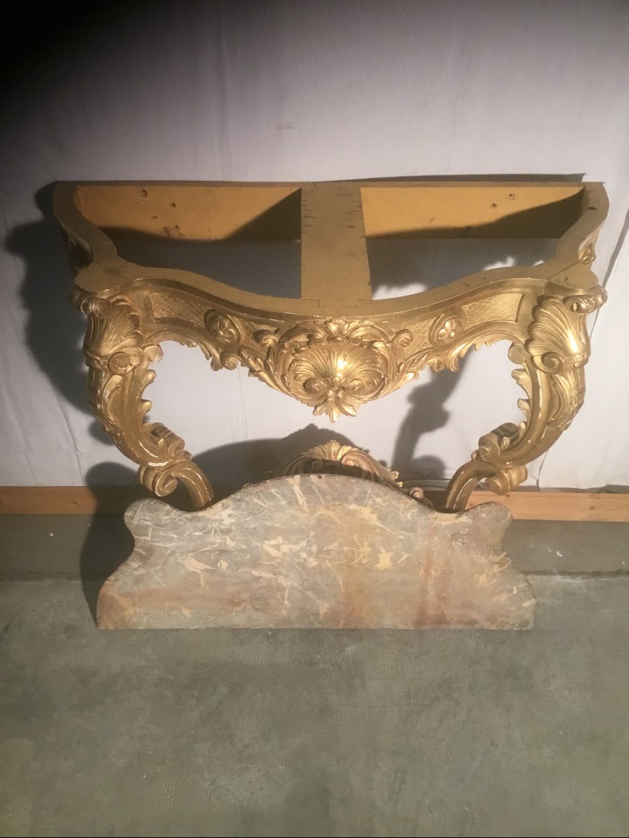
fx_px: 751
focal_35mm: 31
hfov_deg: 45.4
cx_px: 314
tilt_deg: -48.2
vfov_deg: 58.4
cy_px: 419
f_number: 2.4
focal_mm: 3.3
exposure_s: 1/33
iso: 125
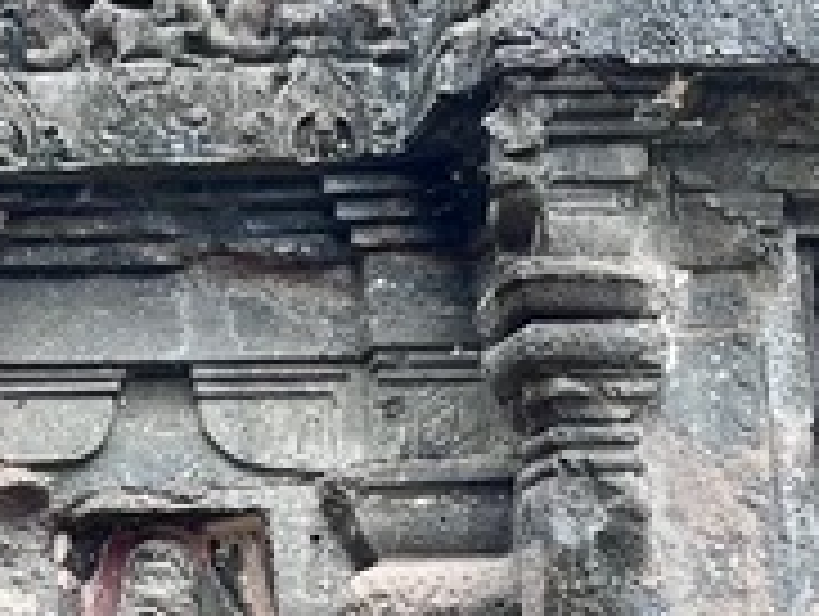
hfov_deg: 12.8
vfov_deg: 10.2
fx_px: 3459
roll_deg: +0.5
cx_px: -392
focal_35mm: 146
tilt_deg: +15.8
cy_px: 328
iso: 40
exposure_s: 1/251
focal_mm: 5.1
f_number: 1.6
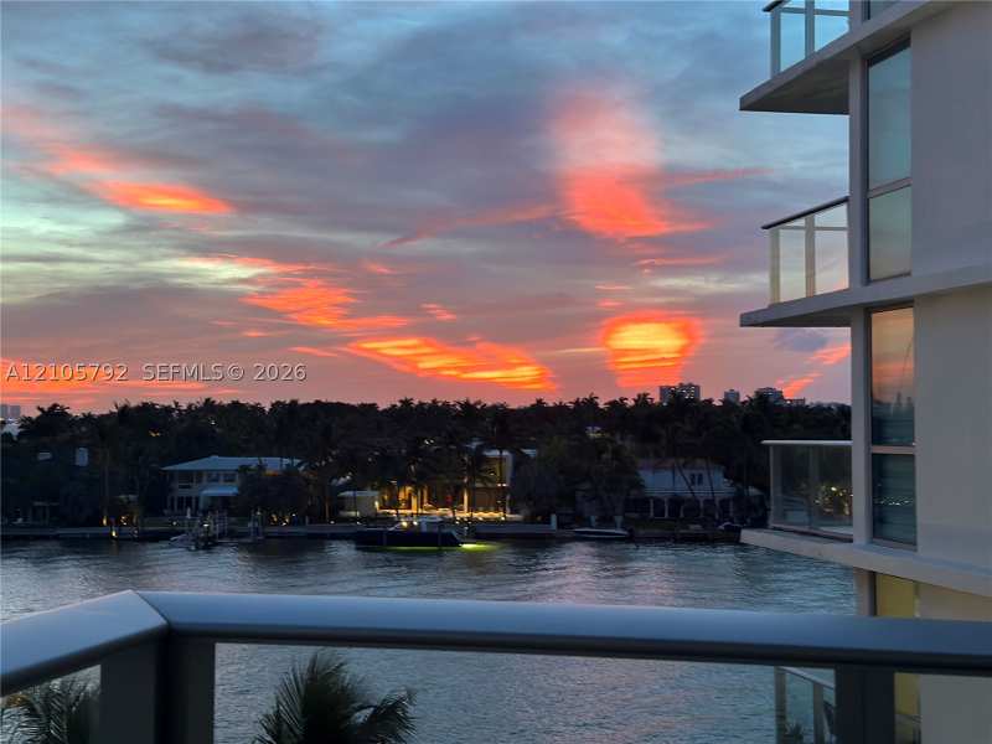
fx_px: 1376
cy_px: 372
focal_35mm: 48
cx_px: 496
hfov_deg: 39.7
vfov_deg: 30.3
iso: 250
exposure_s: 1/40
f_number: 1.78
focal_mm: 6.86
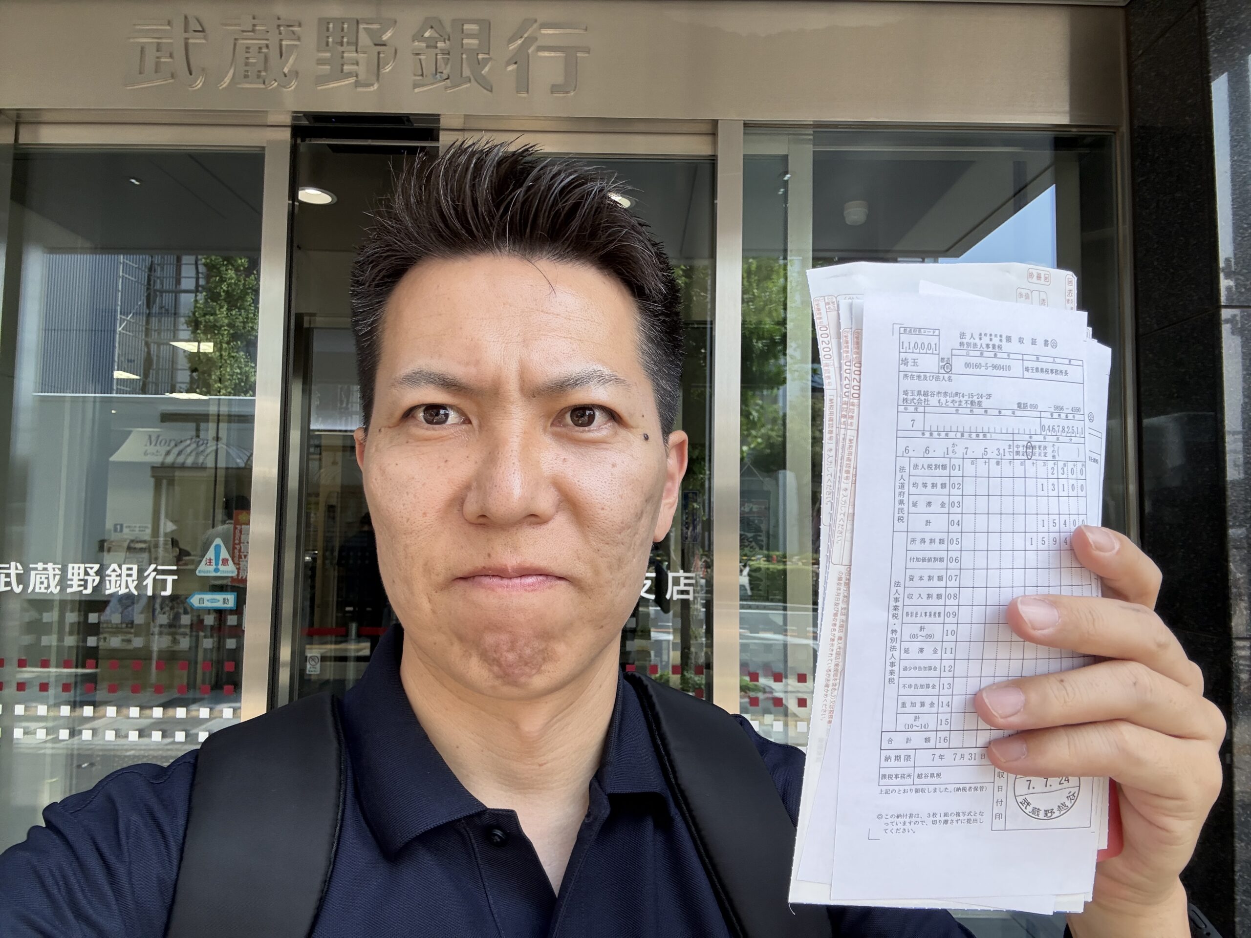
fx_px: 831
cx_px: 626
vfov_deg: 58.9
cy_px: 469
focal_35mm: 23
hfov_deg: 73.9
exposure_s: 1/322
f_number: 1.9
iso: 40
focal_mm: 2.69
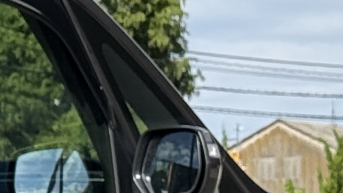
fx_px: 2984
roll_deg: -0.1
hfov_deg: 6.2
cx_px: -522
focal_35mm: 328
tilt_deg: +1.7
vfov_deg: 3.7
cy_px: 255
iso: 64
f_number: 1.78
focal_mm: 6.76
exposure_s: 1/2415
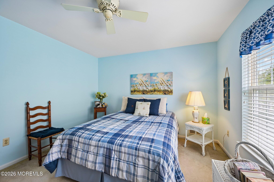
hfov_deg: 104.3
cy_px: 91
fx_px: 107
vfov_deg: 81.2
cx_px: 137
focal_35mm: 14
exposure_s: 1/15
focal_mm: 14
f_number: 8
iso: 400
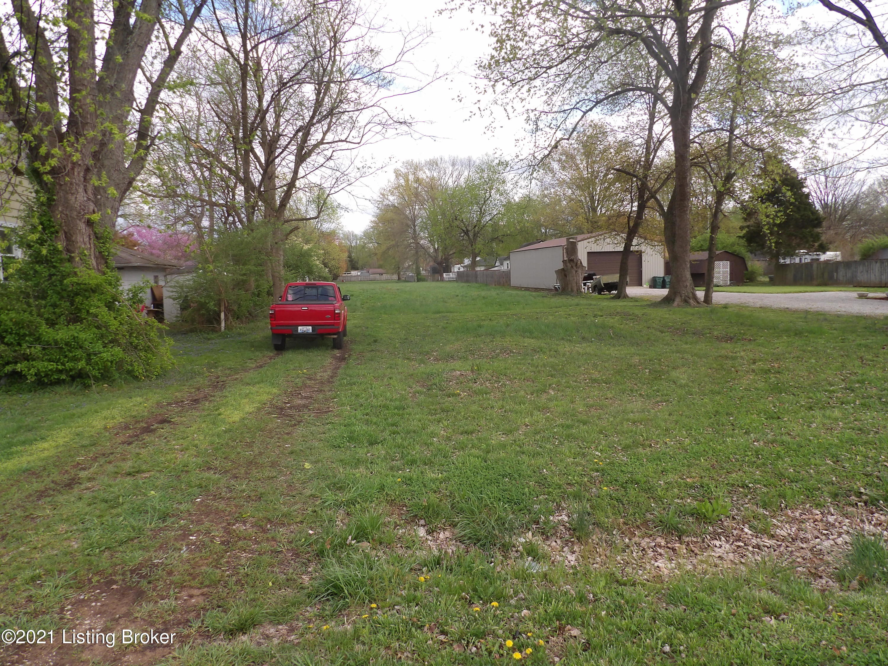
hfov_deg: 71.6
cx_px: 444
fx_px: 616
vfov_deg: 56.8
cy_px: 333
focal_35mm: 24
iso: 100
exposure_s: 1/407
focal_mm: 4.3
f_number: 3.2
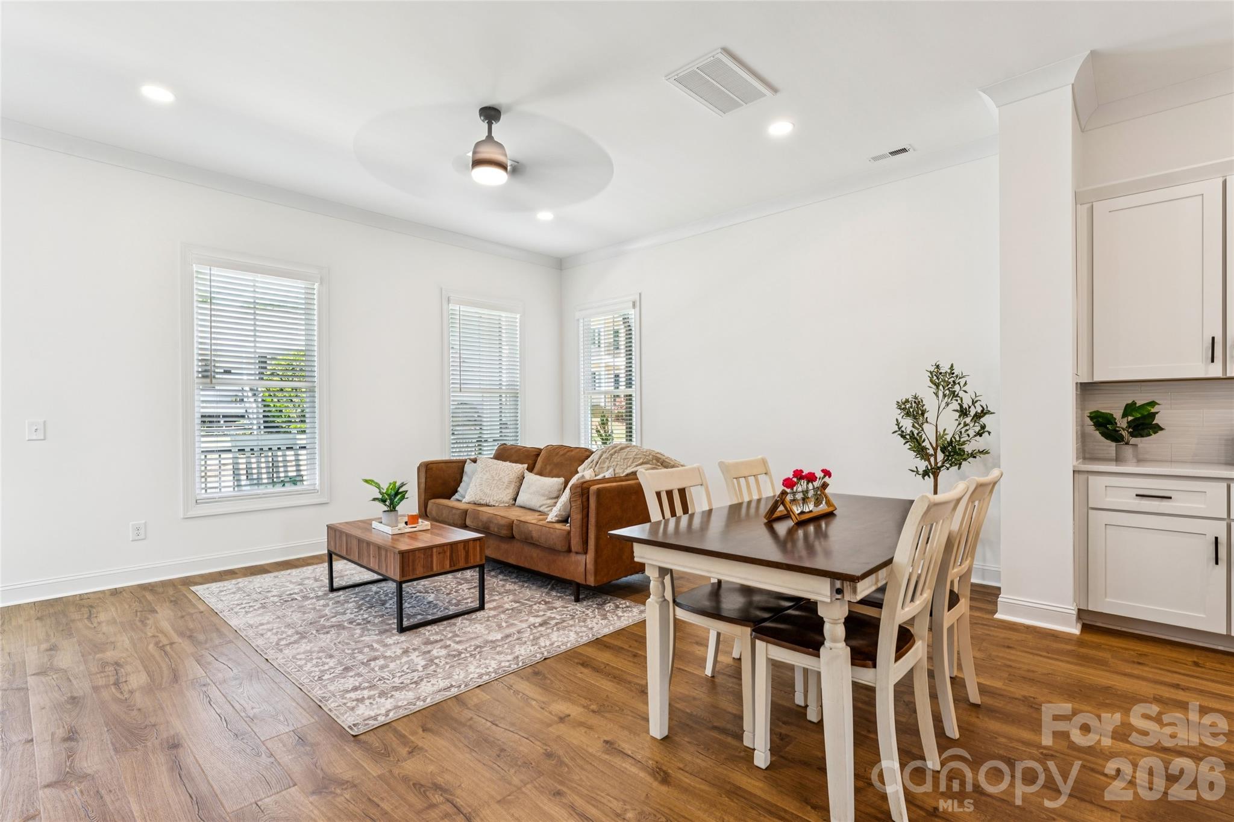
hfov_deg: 94.6
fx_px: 569
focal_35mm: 17
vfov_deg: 71.7
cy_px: 411
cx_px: 617
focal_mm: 16.6
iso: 100
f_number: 9
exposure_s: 1/6
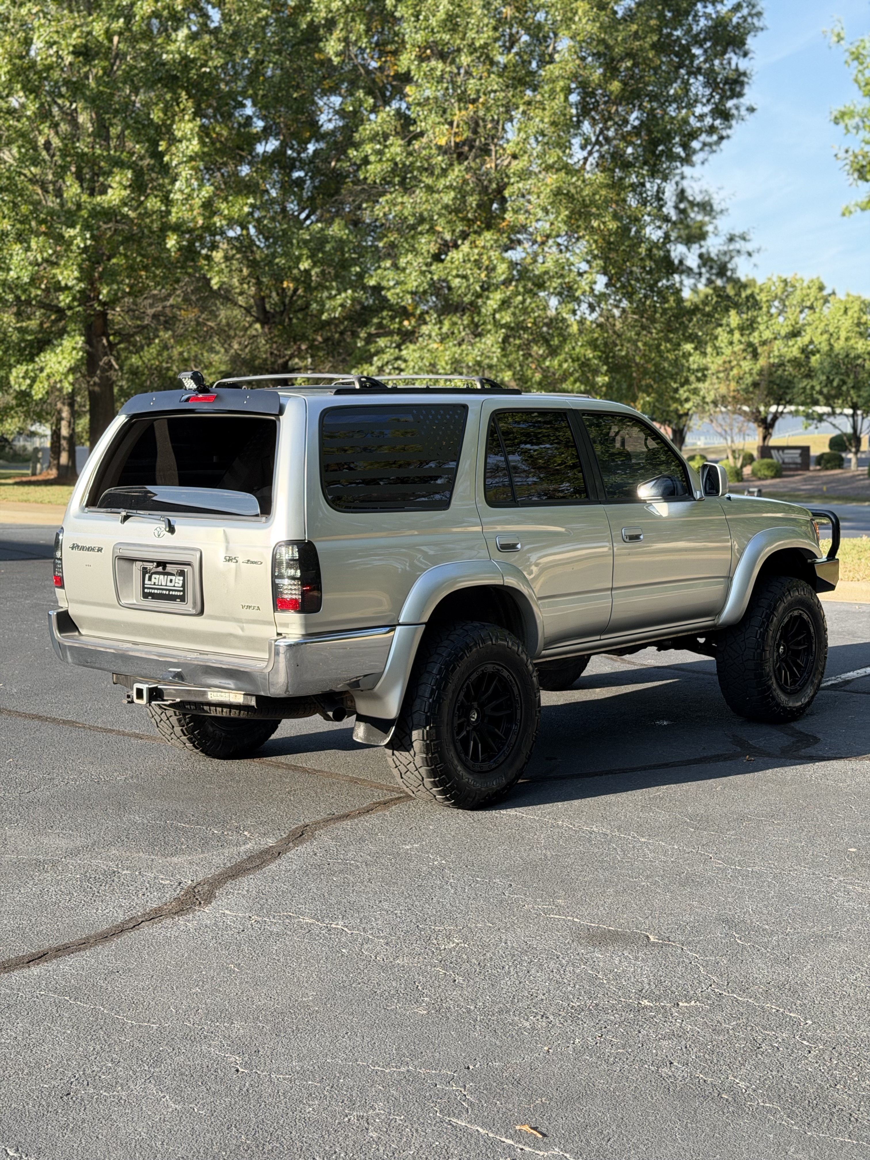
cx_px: 435
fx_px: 1609
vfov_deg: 39.7
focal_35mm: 48
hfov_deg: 30.3
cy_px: 580
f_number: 1.78
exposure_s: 1/1116
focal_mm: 6.76
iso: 80
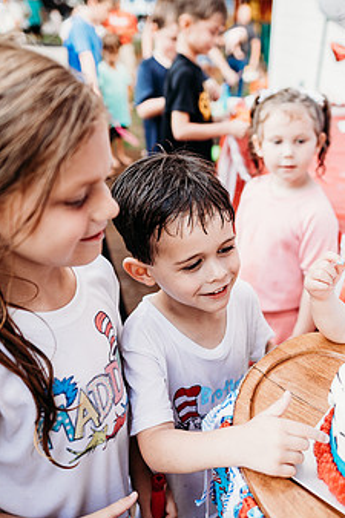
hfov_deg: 40.6
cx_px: 225
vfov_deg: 58.7
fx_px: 460
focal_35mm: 32
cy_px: 271
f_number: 2.5
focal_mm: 24
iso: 400
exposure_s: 1/200
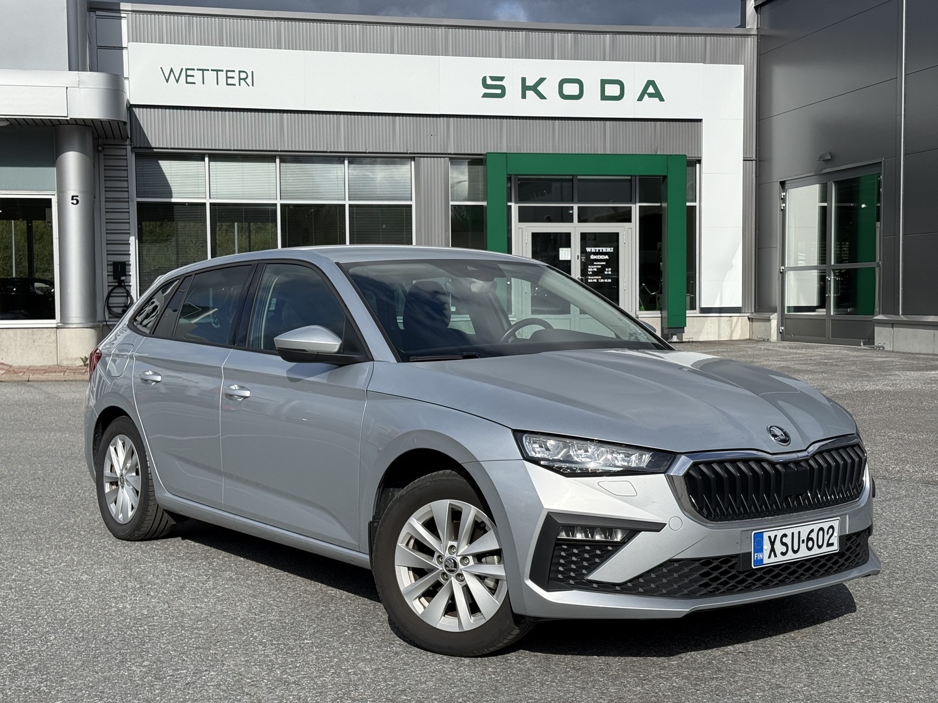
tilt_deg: -1.8
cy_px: 352
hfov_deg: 39.7
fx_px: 1301
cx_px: 469
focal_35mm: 48
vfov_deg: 30.3
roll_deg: +0.4
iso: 64
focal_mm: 6.76
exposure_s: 1/7143
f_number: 1.78
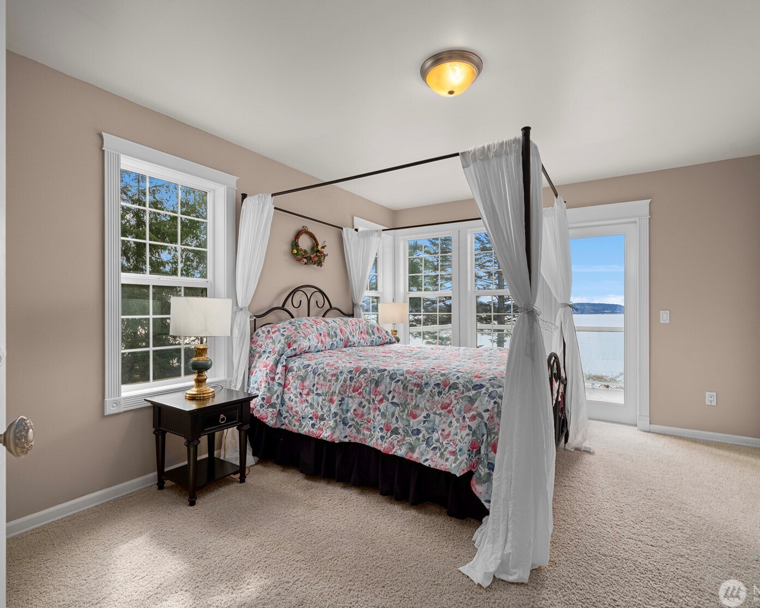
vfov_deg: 80.4
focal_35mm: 16
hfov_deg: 93.1
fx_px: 360
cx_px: 389
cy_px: 306
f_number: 6.7
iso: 320
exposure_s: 1/30
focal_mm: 14
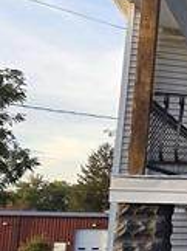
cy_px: 159
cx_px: 519
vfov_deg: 25.3
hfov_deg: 12.2
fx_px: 556
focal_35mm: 77
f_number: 2.2
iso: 50
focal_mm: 2.2
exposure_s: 1/241
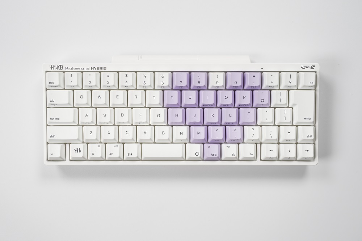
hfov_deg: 39.6
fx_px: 503
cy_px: 120
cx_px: 181
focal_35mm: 50
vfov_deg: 27.0
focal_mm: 50
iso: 800
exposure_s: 1/13
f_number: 22
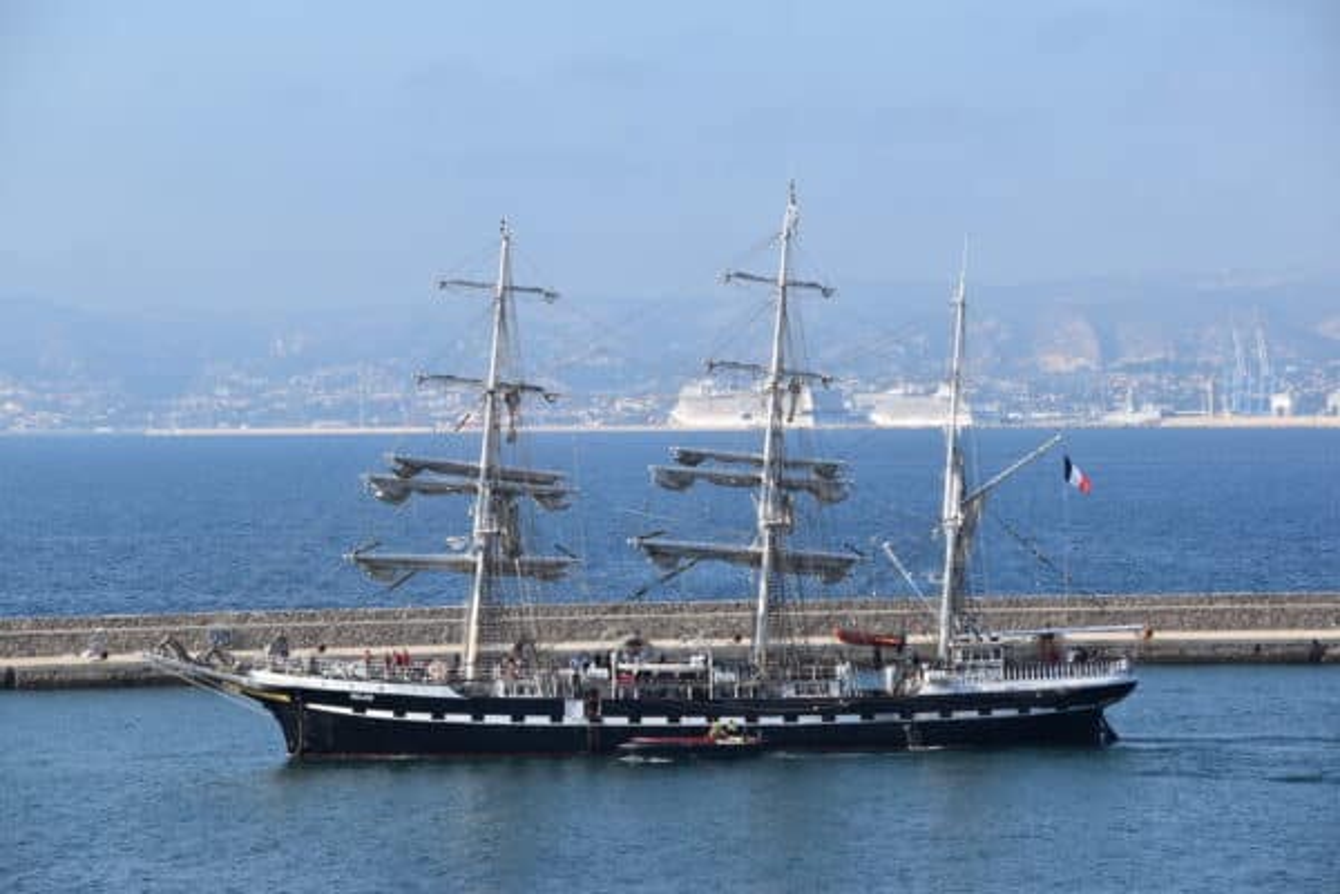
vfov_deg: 9.1
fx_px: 5583
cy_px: 447
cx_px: 670
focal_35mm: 150
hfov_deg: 13.7
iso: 100
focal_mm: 100
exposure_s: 1/250
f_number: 8
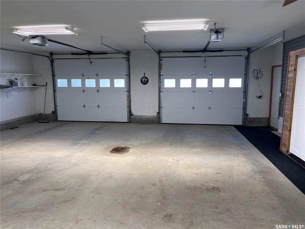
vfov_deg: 53.1
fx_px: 229
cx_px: 152
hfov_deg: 67.3
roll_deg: +0.2
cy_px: 114
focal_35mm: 26
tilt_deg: -8.1
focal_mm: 5.1
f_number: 1.6
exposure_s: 1/143
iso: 64
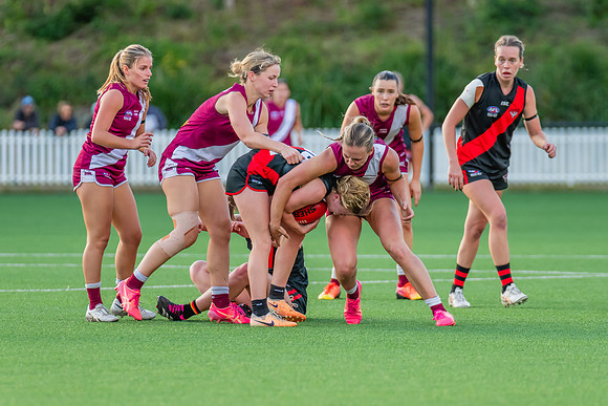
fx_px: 7182
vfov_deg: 3.2
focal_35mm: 425
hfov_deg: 4.8
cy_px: 214
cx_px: 350
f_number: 4
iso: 900
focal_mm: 290
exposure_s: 1/800
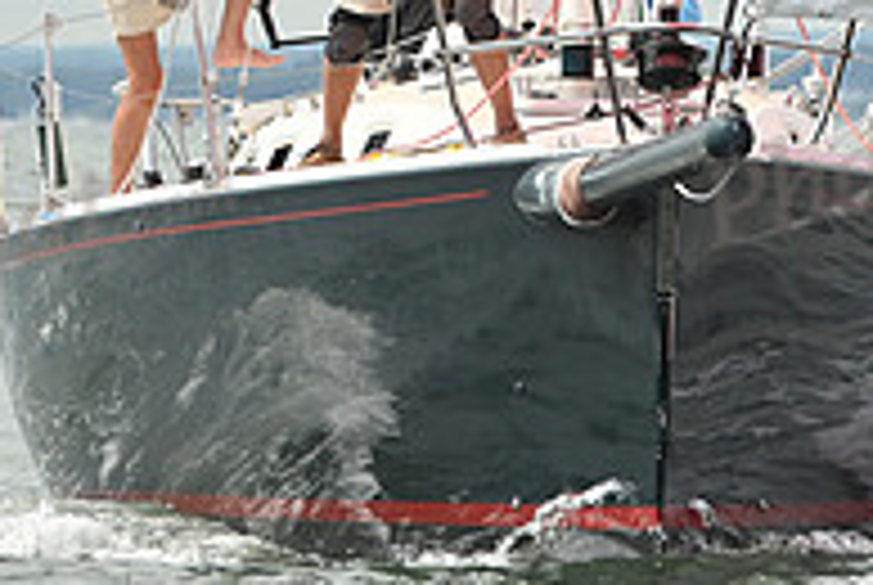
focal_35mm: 597
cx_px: 472
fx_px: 14499
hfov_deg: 3.4
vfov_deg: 2.3
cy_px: -38
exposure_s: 1/1600
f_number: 6.3
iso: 320
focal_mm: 200
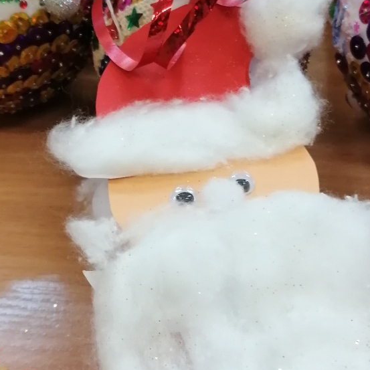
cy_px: 195
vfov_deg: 25.0
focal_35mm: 69
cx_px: 182
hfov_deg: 25.0
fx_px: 834
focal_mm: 4.75
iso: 320
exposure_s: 1/100
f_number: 1.8
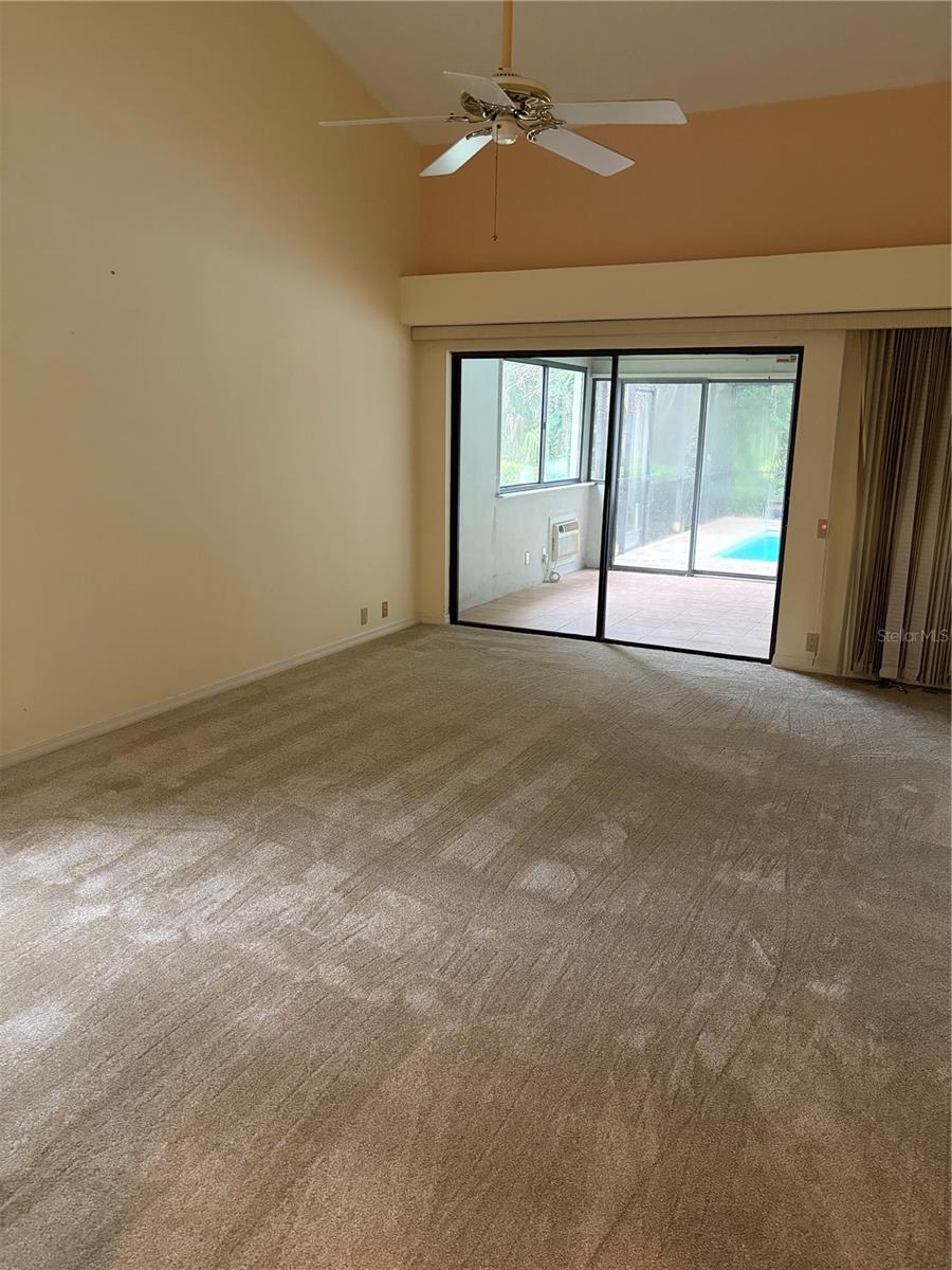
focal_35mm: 26
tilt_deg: -13.1
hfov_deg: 53.1
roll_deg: -0.9
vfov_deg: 67.3
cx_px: 476
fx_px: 953
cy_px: 635
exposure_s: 1/40
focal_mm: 5.96
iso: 400
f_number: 1.6
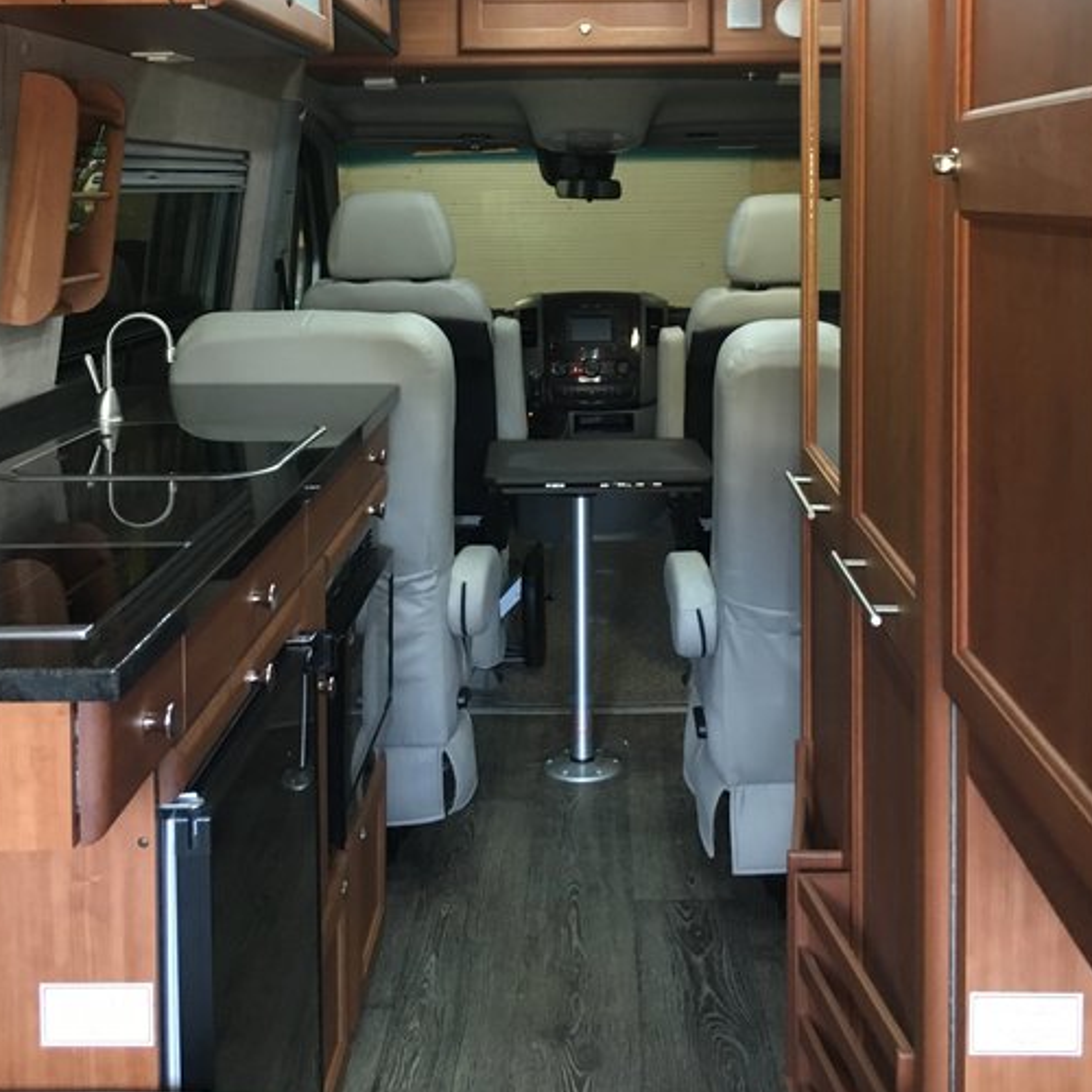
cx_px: 605
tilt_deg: -4.9
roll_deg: -0.2
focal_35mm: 41
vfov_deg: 39.5
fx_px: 1463
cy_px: 238
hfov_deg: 40.9
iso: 125
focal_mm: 4.15
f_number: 2.2
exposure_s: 1/30
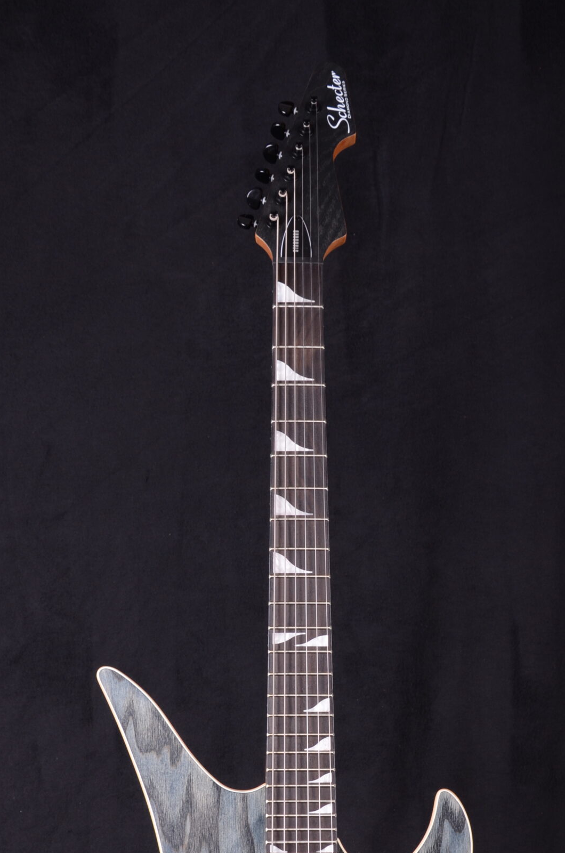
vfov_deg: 27.6
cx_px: 304
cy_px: 667
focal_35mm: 72
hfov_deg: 18.8
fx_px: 1702
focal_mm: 30
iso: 200
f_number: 11
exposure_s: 1/200
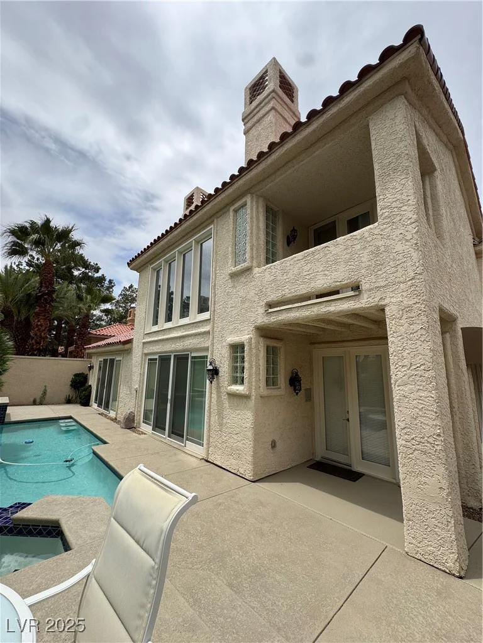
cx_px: 242
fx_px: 260
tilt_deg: +12.1
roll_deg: -2.2
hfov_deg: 85.7
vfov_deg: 102.1
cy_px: 322
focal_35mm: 14
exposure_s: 1/2208
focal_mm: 2.22
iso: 50
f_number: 2.2
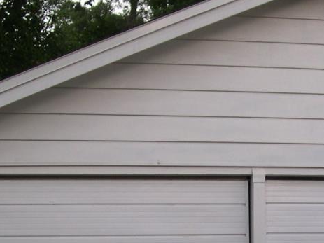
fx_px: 983
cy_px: 256
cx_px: 290
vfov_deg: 13.8
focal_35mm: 105
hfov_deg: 18.4
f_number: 2.8
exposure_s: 1/55.7
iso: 100
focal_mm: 8
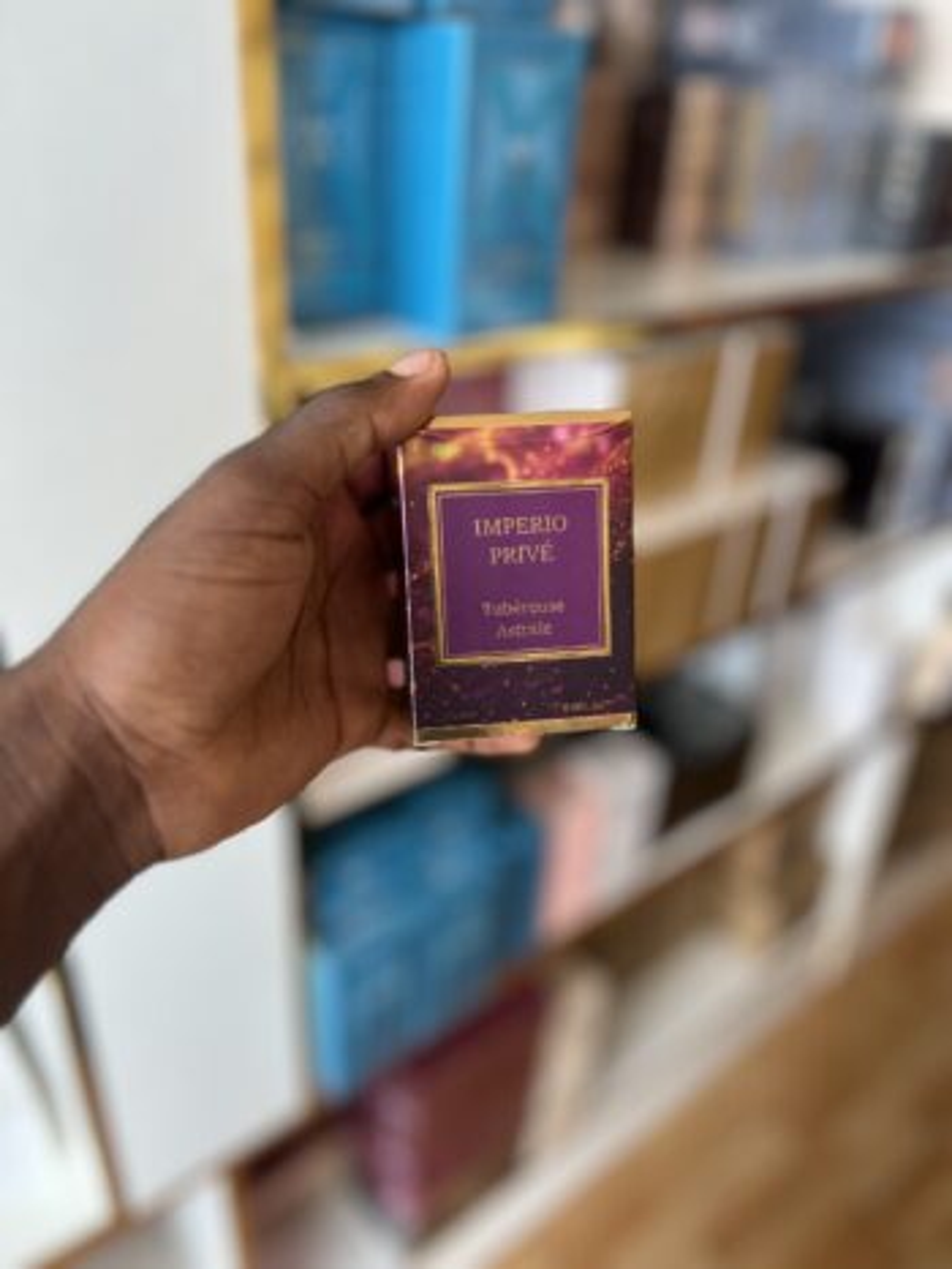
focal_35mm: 26
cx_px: 476
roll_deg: -1.8
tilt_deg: -29.8
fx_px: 953
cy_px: 634
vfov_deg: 67.3
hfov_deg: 53.1
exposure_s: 1/100
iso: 40
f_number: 1.5
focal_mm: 5.7
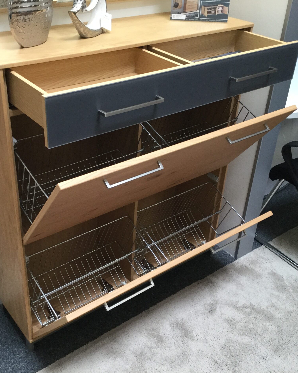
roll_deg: -2.2
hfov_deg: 36.5
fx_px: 452
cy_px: 188
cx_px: 134
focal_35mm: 41
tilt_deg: -32.8
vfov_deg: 44.8
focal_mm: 3.3
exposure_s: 1/33
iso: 50
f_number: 2.4
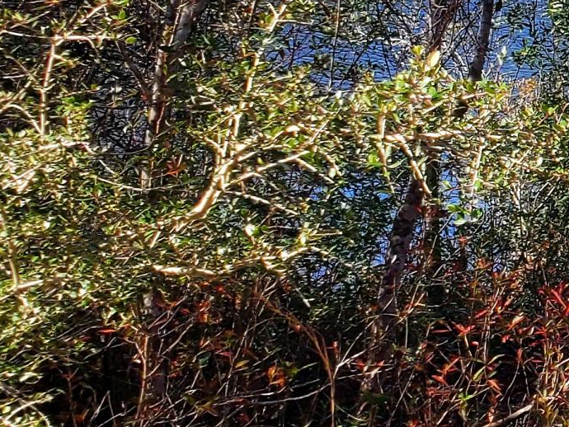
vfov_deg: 13.0
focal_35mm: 113
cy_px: 7
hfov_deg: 14.8
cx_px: 1084
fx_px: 1858
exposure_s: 1/833
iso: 50
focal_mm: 4.3
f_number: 2.4
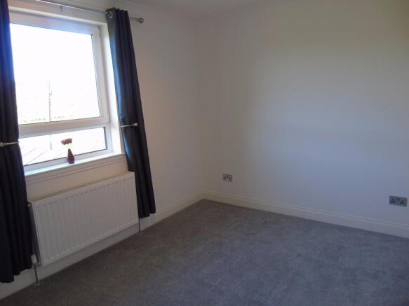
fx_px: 295
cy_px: 153
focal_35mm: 25
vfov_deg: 54.9
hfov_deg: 69.4
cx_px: 204
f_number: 3.4
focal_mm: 4.4
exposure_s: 1/40
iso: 80
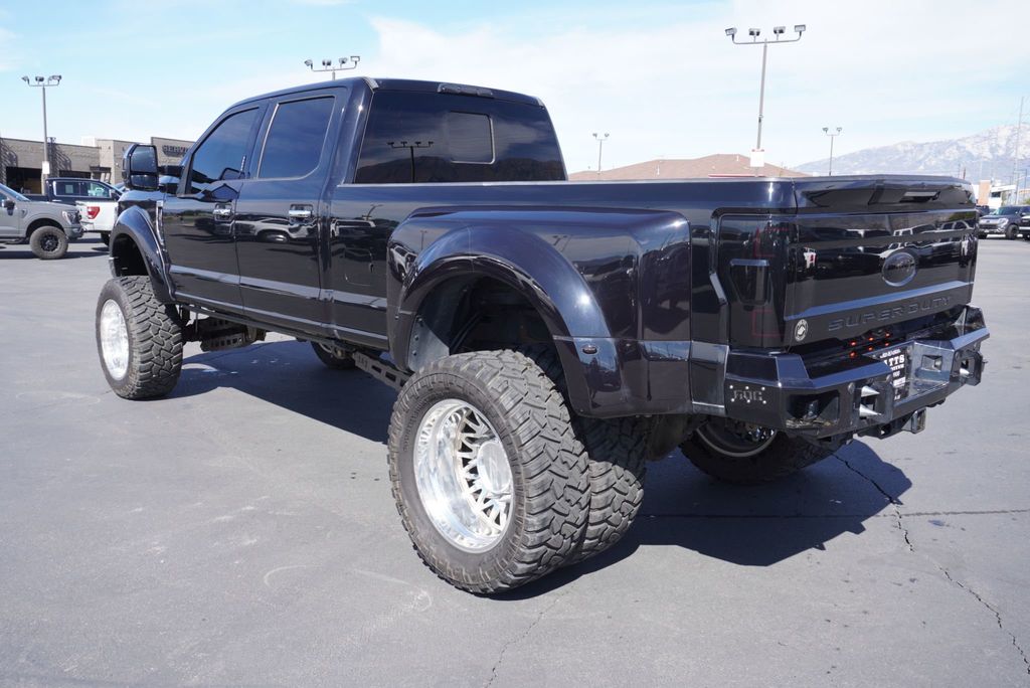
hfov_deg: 61.9
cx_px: 515
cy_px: 344
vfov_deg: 43.7
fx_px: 859
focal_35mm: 30
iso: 100
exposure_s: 1/160
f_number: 6.3
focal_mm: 20
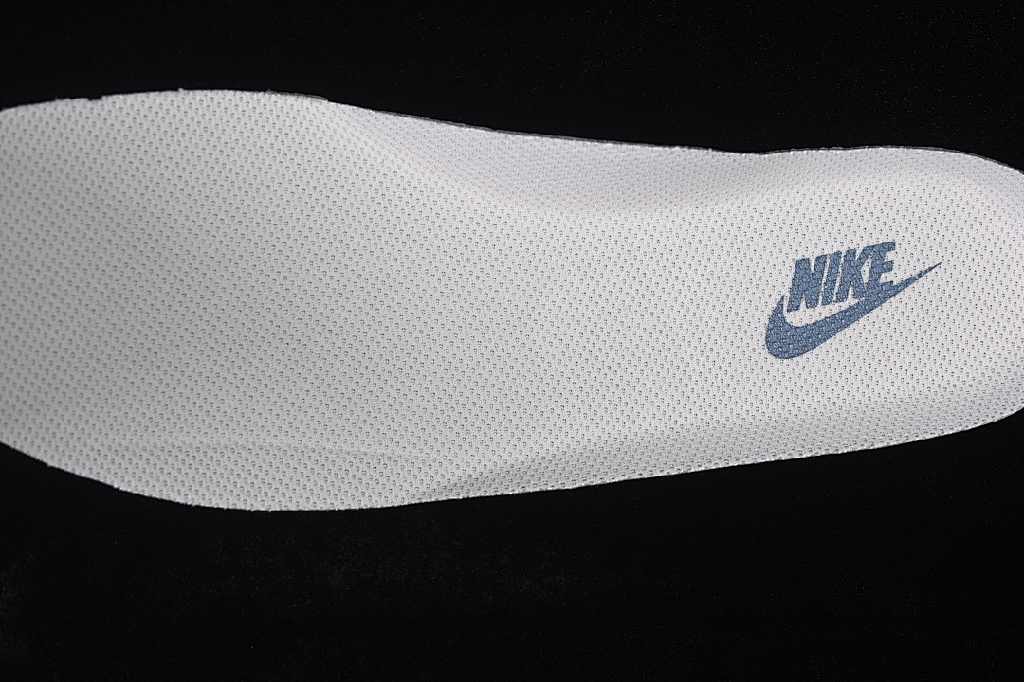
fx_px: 2133
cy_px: 341
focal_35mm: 75
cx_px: 512
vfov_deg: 18.2
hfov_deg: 27.0
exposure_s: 1/80
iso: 160
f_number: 7.1
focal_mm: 50
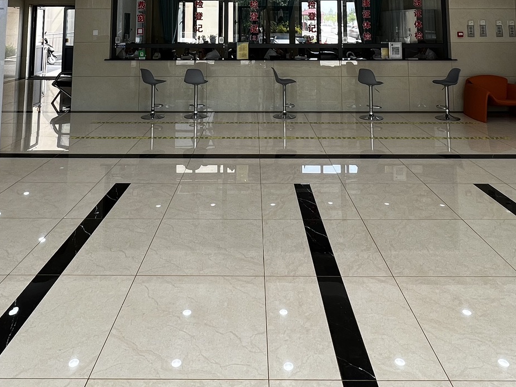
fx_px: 417
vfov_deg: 41.2
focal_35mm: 28
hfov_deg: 63.5
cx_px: 254
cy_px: -25
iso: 32
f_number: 1.8
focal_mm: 1.57
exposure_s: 1/140
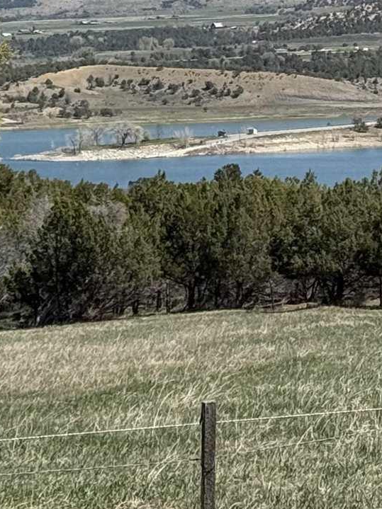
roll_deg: +0.2
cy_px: -217
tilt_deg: +4.7
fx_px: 3017
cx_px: 615
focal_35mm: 205
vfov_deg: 9.4
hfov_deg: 7.1
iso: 64
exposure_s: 1/6024
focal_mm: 6.76
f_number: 1.78
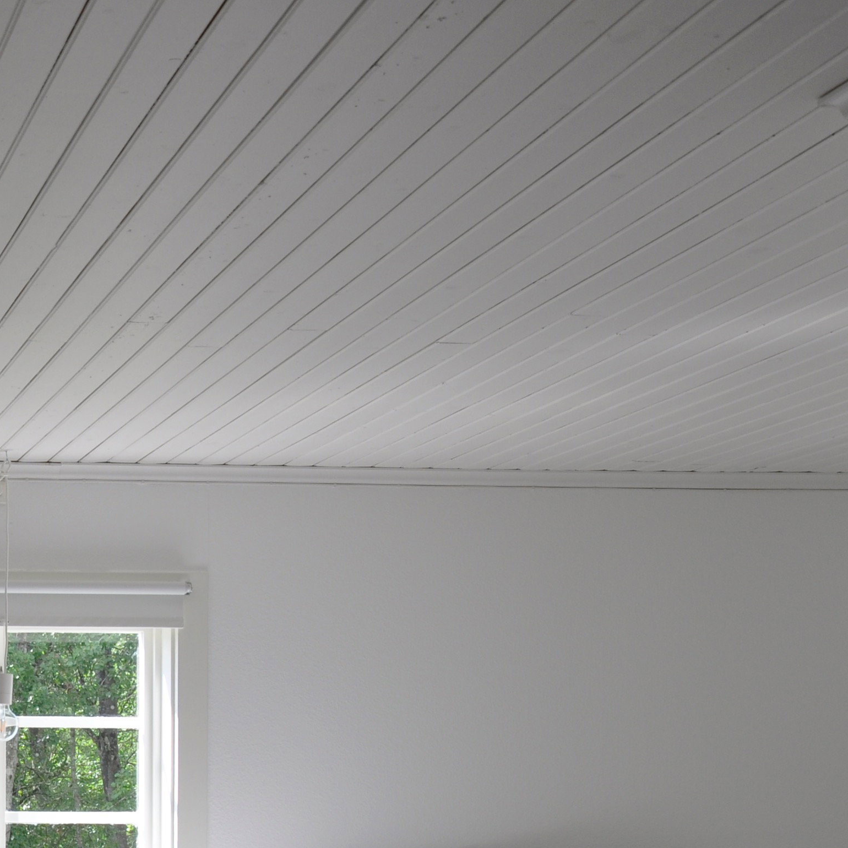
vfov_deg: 21.7
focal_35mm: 78
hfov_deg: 20.4
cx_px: -235
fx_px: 2162
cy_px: 747
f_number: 9
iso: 200
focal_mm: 22
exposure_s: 1/80
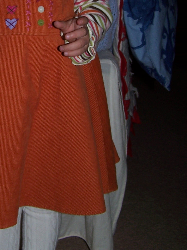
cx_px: 25
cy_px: 41
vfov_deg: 25.1
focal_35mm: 76
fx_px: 547
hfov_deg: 19.1
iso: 80
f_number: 2.8
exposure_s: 1/60
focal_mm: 6.3
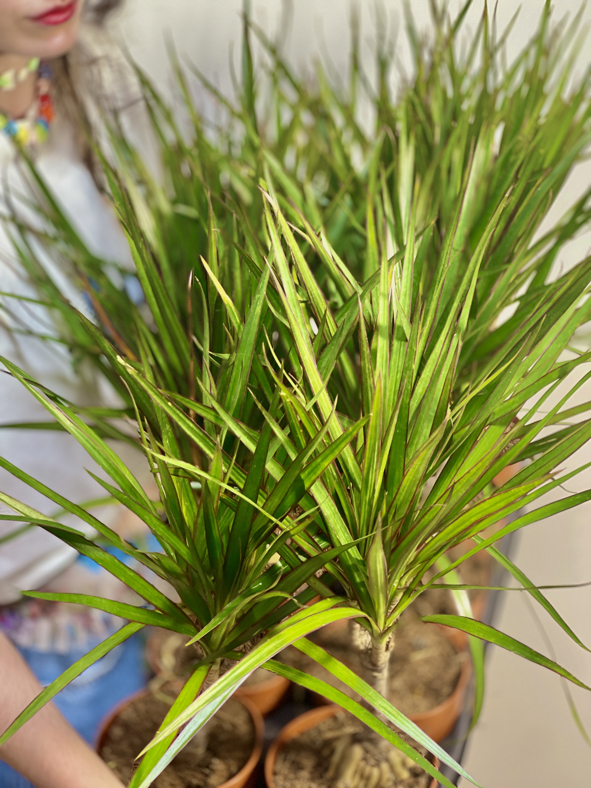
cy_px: 394
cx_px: 296
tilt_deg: -22.4
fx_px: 1457
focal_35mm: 64
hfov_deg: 22.9
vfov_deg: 30.3
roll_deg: +0.1
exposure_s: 1/33
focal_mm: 7.5
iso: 160
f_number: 2.2
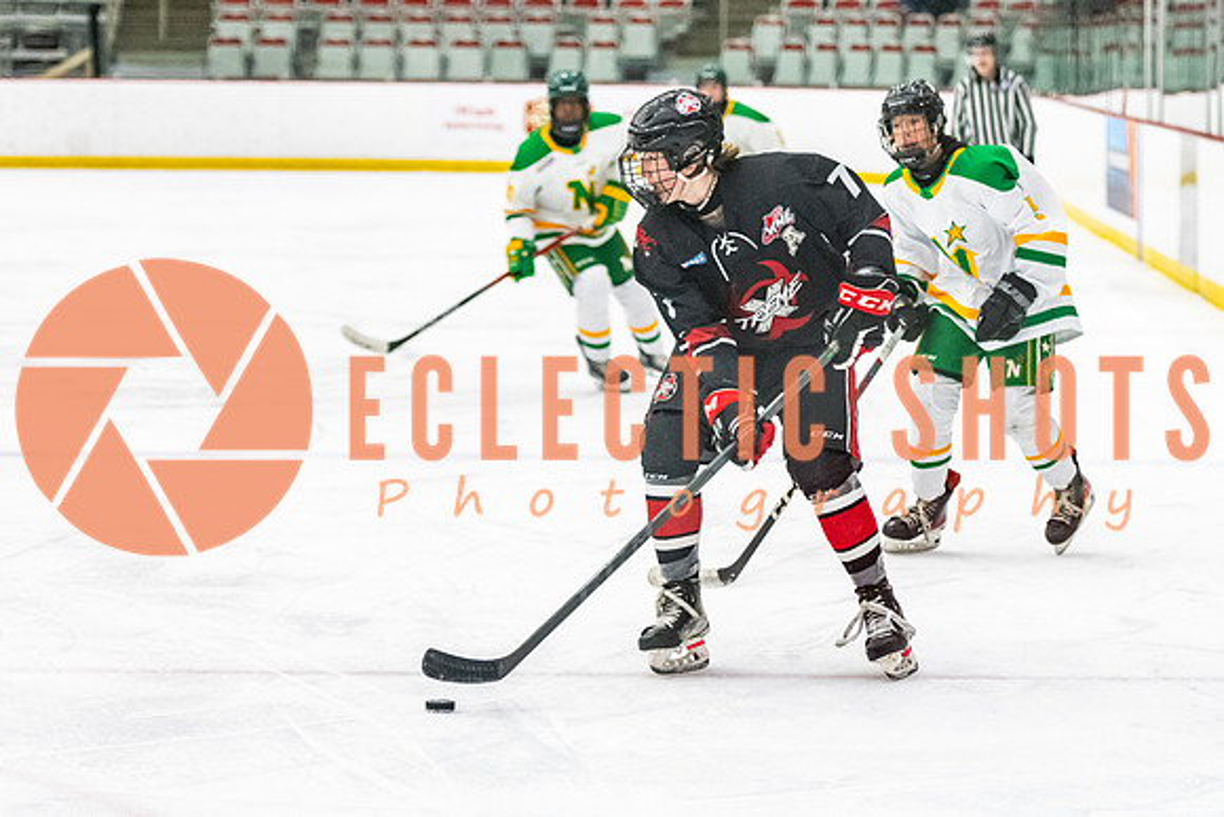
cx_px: 818
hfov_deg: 14.1
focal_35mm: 145
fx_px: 4932
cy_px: 356
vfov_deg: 9.5
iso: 4000
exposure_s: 1/640
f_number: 2.8
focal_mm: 90
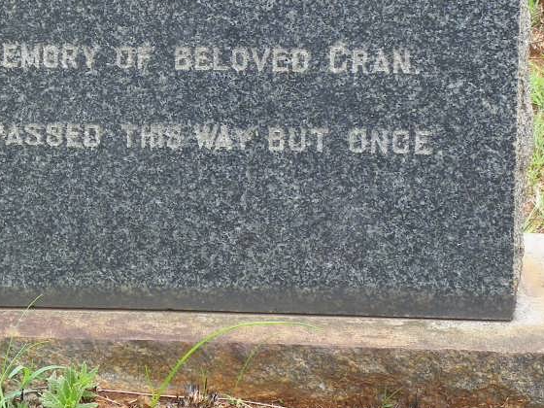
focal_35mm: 178
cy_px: 49
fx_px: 2797
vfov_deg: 8.3
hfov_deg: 11.1
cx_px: 121
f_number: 4
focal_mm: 14.7
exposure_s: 1/160
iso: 64
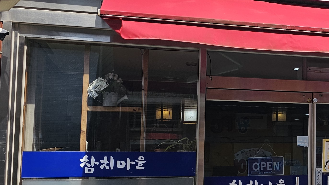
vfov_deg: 16.5
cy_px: 109
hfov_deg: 25.9
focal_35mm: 73
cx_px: 395
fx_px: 637
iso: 12
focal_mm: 6.3
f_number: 1.7
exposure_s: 1/556
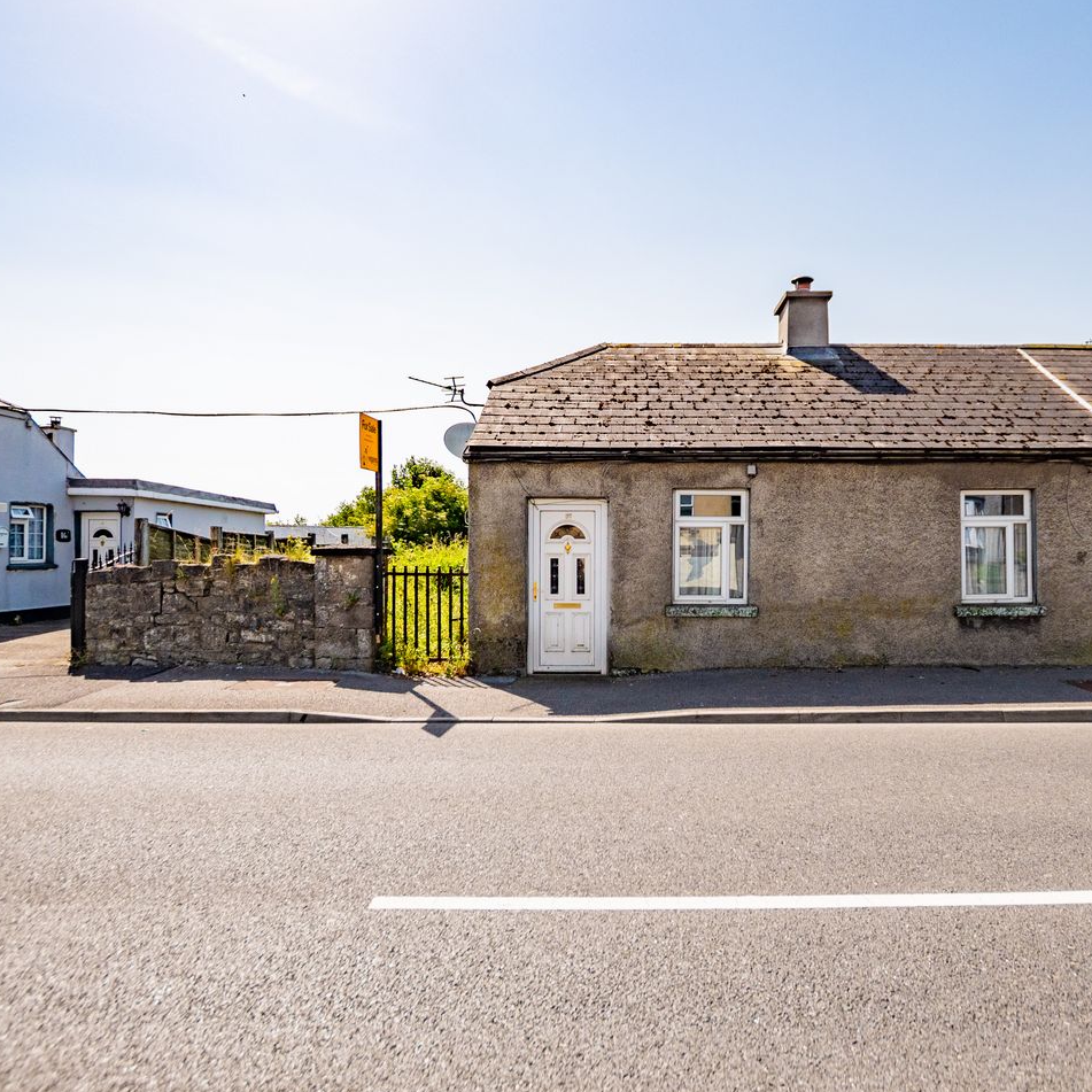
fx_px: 714
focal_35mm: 20
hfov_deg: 74.1
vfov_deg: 74.8
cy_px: 545
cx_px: 649
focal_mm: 10
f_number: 4
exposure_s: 1/6400
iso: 200
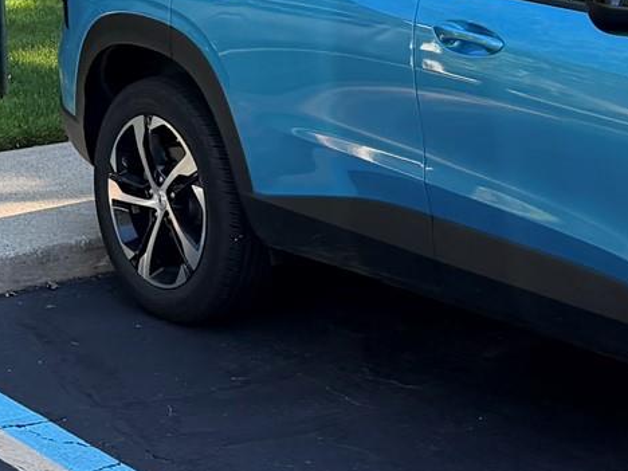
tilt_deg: +9.6
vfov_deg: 12.1
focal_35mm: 105
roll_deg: +1.1
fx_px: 1905
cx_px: -7
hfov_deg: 18.2
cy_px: -550
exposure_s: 1/571
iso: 100
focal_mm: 6.76
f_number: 1.78
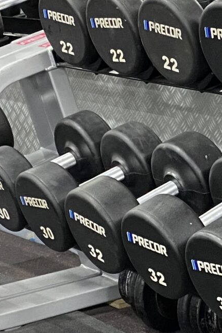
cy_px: 253
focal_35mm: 107
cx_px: 294
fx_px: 990
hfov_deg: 12.4
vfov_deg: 19.0
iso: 400
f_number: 1.8
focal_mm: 4.25
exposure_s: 1/33
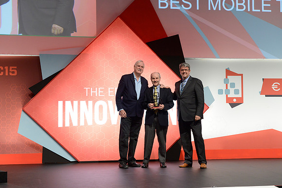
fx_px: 548
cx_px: 141
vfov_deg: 19.5
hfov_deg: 28.8
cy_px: 94
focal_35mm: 70
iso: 2500
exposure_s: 1/100
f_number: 8
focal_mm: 70
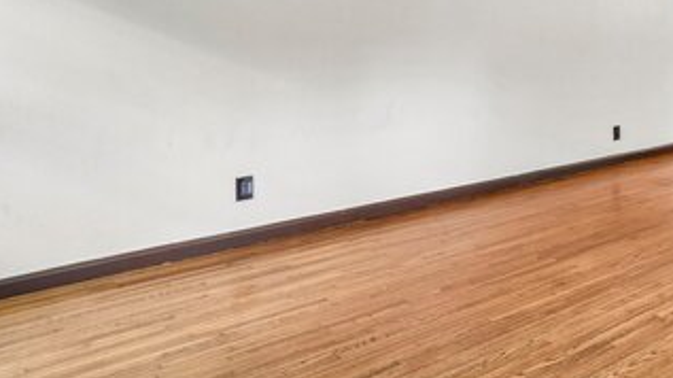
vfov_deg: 31.2
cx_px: 624
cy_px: 35
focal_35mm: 36
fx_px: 642
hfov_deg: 48.5
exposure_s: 1/8
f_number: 10
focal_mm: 17
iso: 800
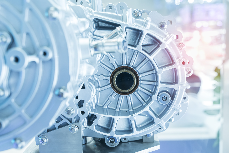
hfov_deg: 46.4
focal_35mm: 42
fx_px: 267
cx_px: 114
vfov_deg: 31.9
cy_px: 76
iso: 1250
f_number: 4.5
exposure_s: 1/80
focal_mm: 42
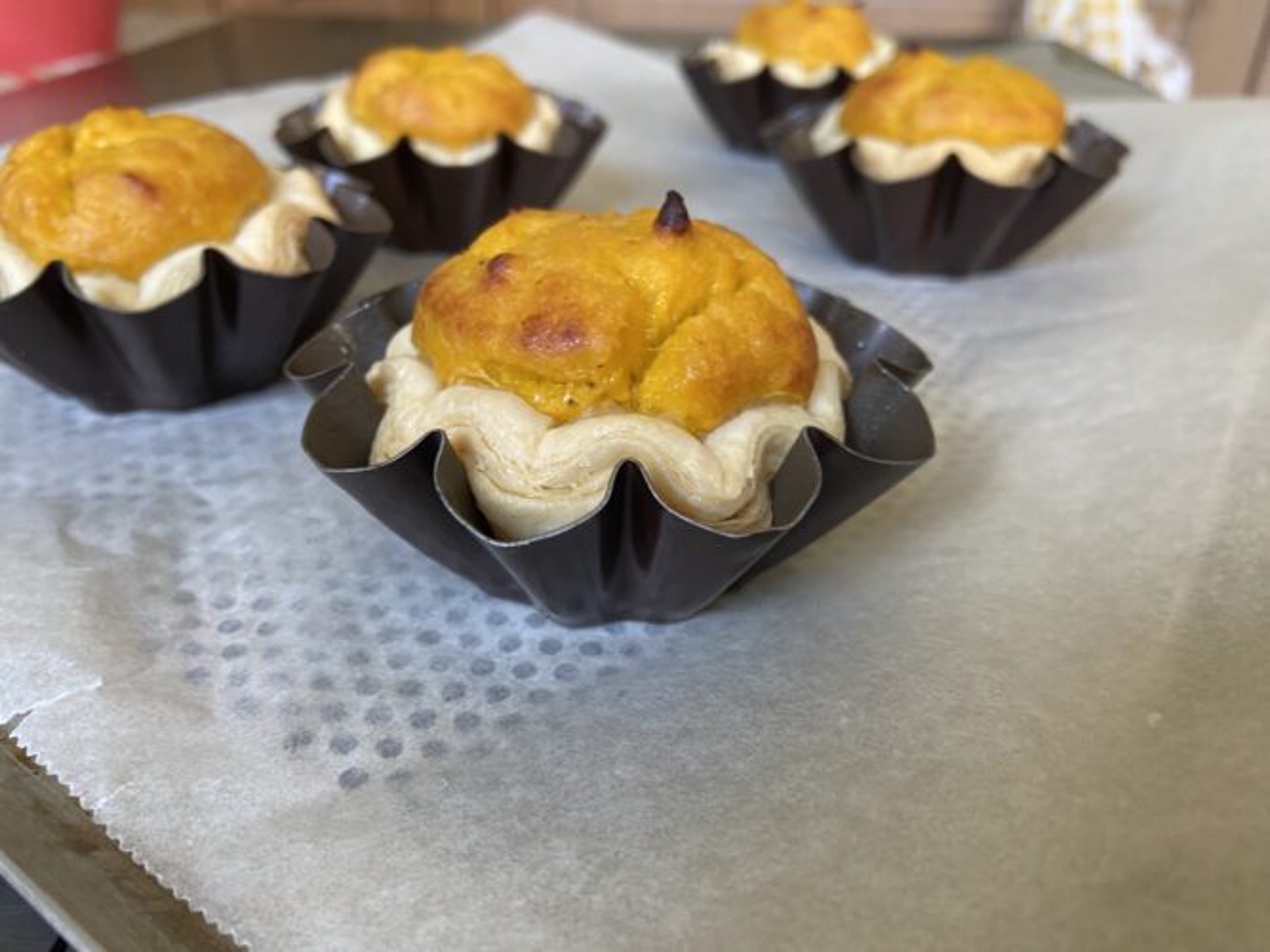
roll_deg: -2.6
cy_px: 476
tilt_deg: -32.4
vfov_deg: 53.0
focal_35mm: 26
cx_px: 635
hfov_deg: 67.3
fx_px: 954
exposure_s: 1/60
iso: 125
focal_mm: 4.25
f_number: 1.8
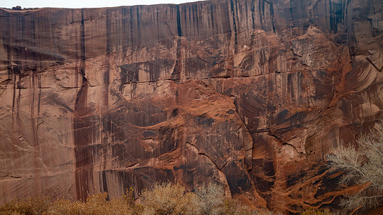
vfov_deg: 21.5
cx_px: 202
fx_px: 569
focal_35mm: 56
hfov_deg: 37.2
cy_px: 116
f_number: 4.5
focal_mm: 50
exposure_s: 1/125
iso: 400
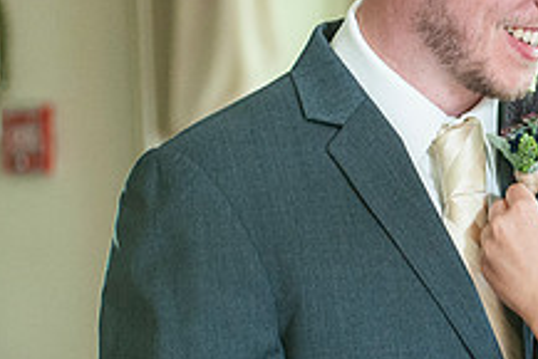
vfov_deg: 6.1
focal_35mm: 227
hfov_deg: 8.9
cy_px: 160
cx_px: 664
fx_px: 3395
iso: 1600
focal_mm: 80
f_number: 3.2
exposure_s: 1/250
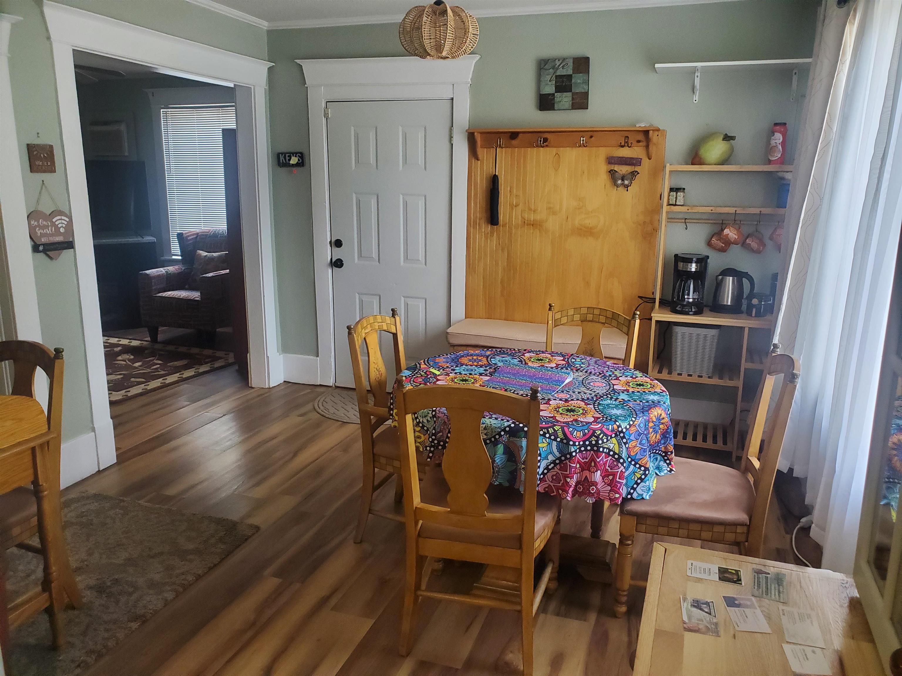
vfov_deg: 53.1
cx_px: 451
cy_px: 338
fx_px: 677
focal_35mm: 26
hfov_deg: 67.3
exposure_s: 1/120
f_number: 2.4
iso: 320
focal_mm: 4.3
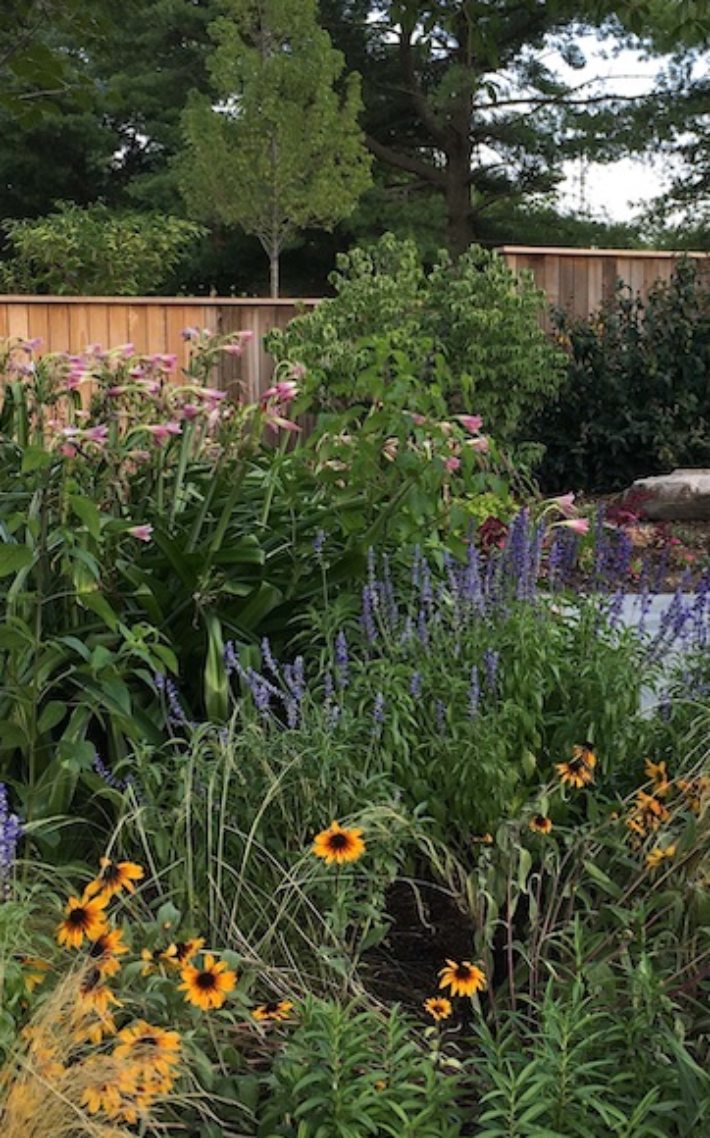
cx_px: 537
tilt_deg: -6.2
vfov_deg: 38.2
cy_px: 518
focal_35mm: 53
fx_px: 1642
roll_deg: -0.4
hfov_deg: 24.1
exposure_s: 1/234
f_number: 2.2
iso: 25
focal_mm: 4.15
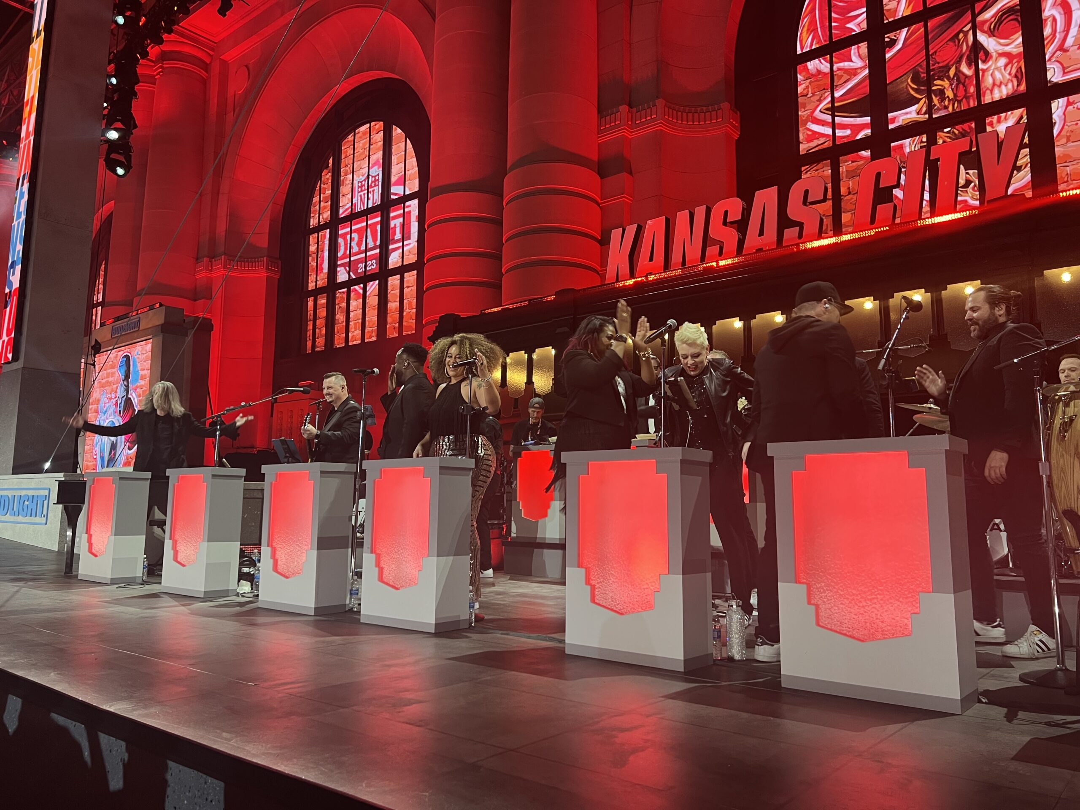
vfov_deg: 53.1
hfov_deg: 67.3
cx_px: 540
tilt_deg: +7.4
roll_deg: -1.0
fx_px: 811
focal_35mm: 26
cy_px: 405
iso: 125
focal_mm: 5.7
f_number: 1.5
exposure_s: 1/88
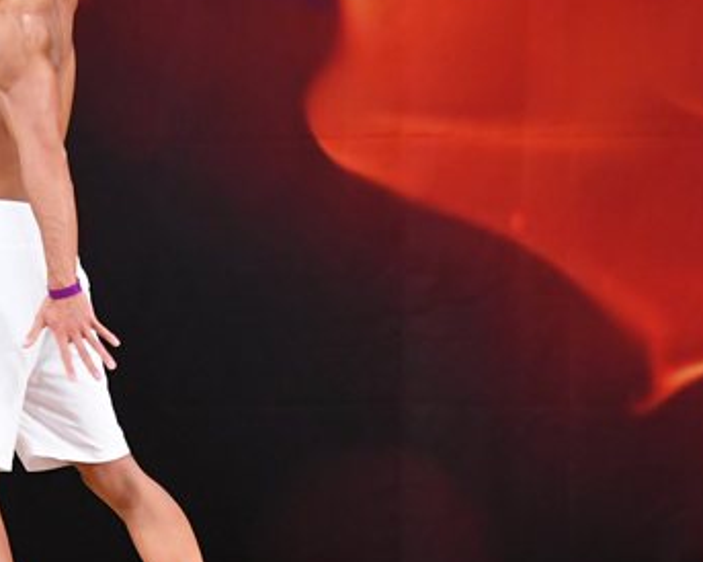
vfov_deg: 3.0
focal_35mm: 509
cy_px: 267
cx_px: 118
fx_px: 10584
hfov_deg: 3.8
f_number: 5.6
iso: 3200
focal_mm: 160
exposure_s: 1/400
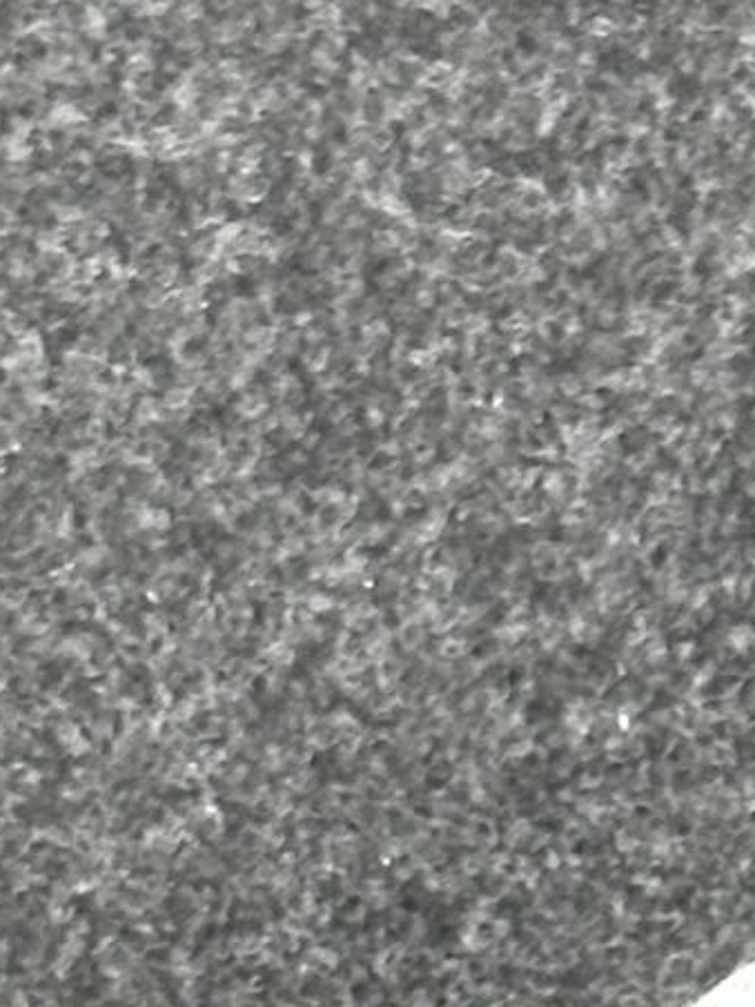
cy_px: 2707
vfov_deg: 6.8
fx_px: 7910
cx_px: 396
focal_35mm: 272
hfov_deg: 5.5
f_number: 1.78
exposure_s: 1/25
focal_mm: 6.86
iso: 640
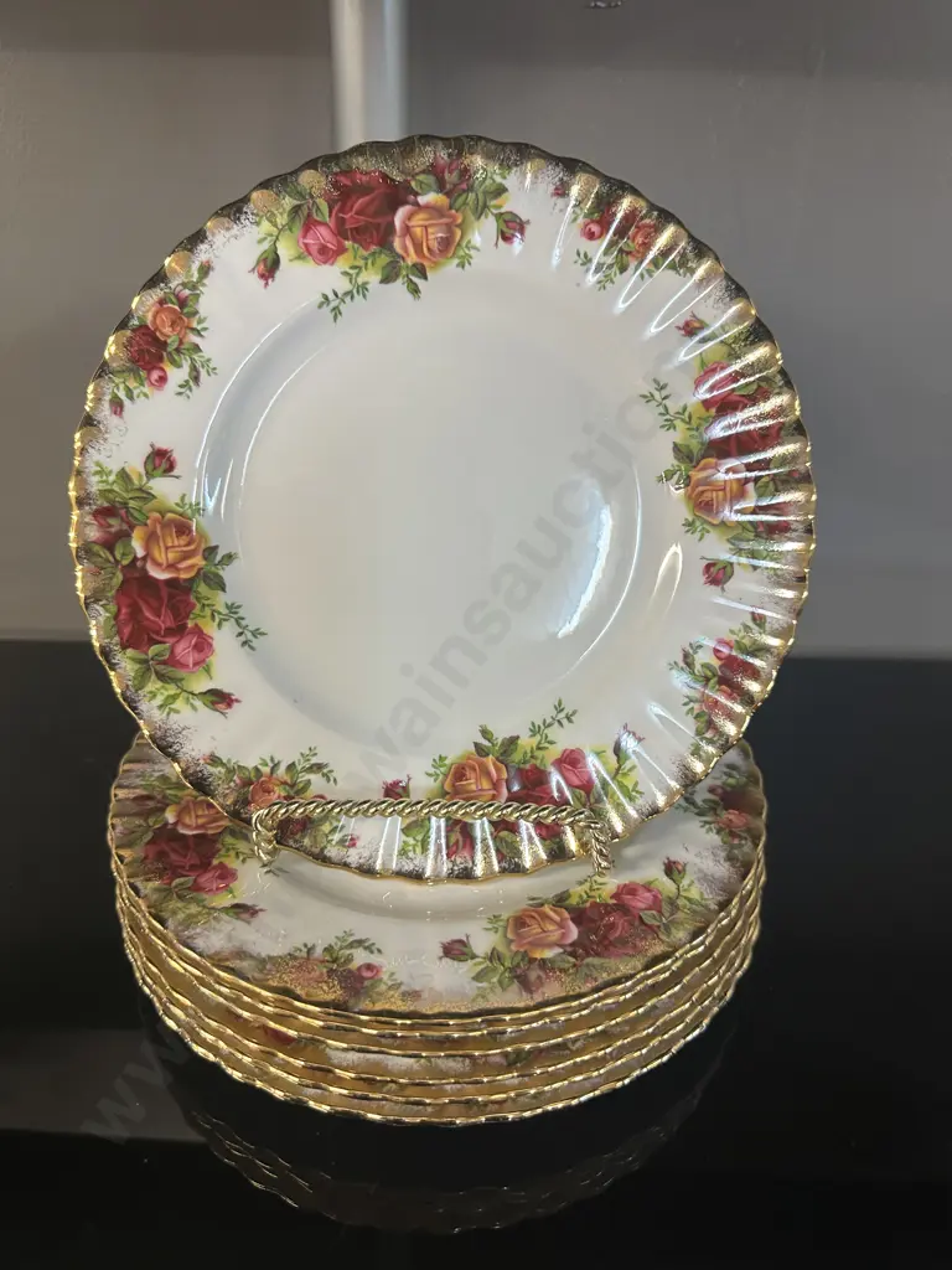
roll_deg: -1.0
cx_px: 476
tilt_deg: -29.5
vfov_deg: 71.6
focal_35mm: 24
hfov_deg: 56.8
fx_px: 880
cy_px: 635
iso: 200
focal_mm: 6.86
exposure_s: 1/100
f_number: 1.78
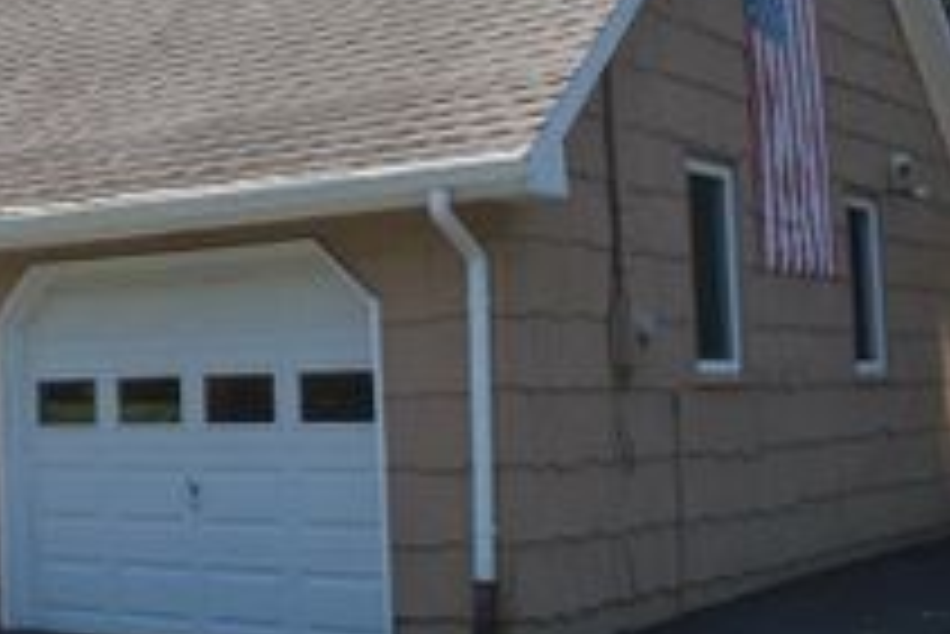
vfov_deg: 21.2
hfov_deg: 28.0
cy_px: 247
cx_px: -149
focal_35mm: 64
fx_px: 1690
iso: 100
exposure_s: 1/160
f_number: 6.3
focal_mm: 18
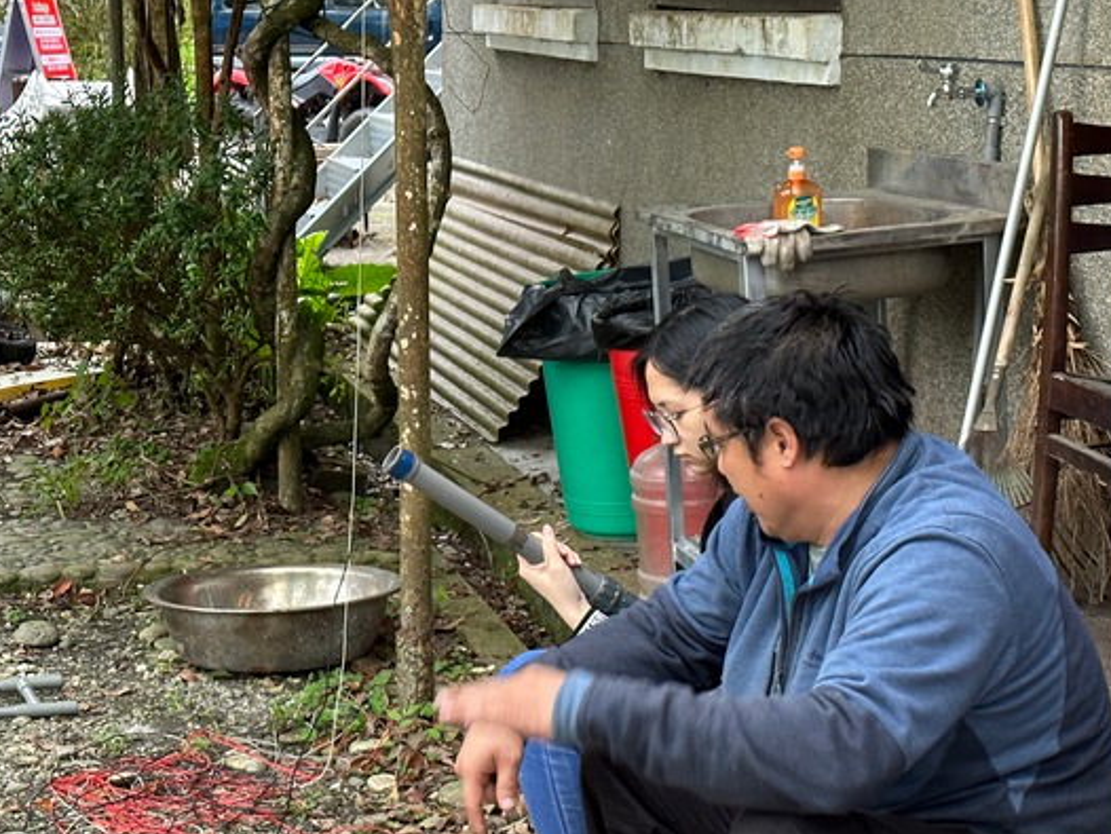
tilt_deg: -14.0
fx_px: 2344
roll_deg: -0.8
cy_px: 543
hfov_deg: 26.7
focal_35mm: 73
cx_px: 526
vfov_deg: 20.1
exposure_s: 1/60
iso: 160
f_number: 1.78
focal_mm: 6.86
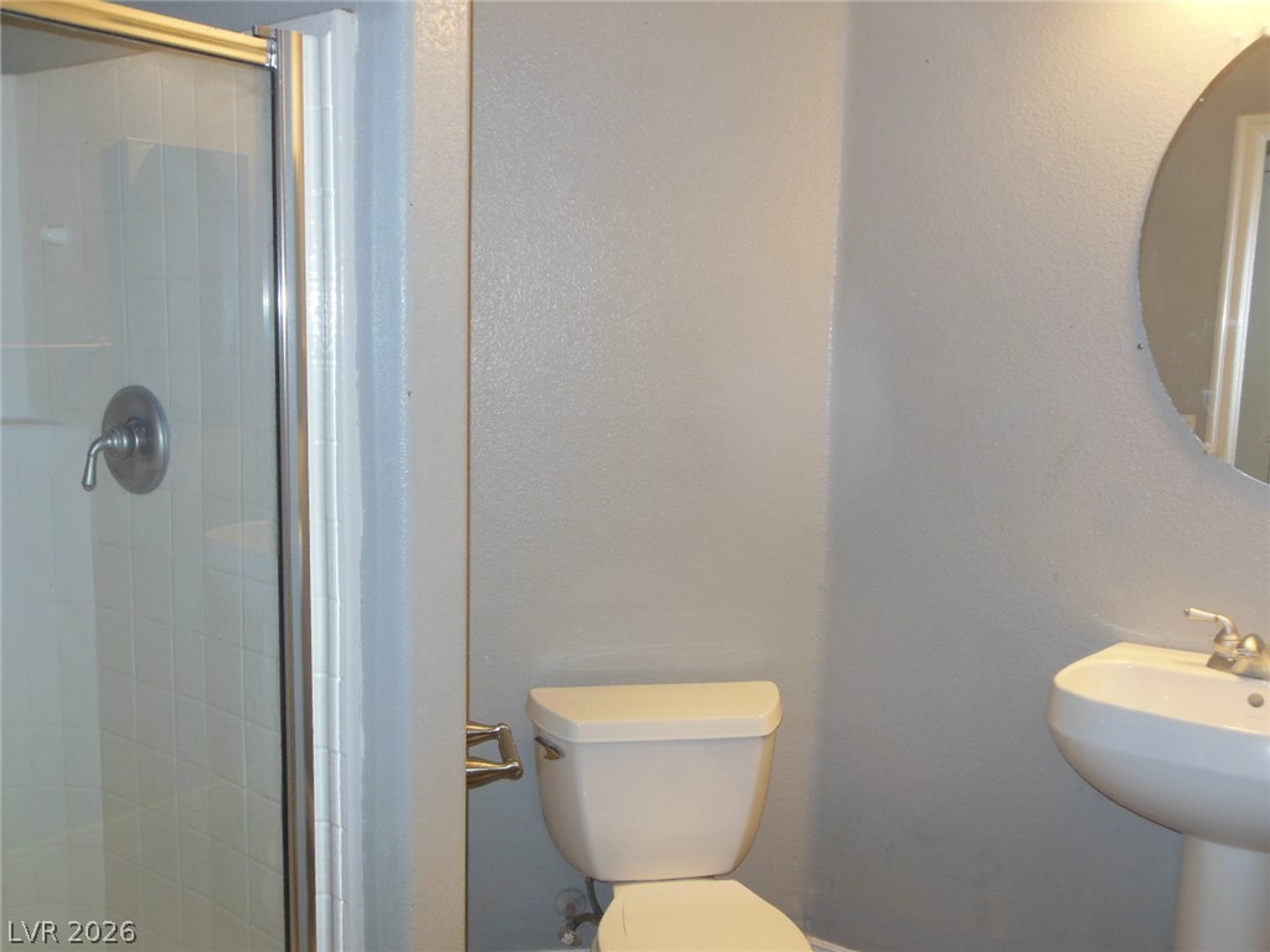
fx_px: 1211
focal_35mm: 33
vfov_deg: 42.9
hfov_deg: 55.4
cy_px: 476
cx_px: 635
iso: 200
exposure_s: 1/30
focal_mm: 6
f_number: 3.5
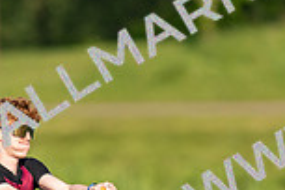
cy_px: 243
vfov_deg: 0.6
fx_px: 18057
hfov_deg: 0.9
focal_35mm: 2281
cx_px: 47
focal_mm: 600
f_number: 4
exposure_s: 1/2500
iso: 320
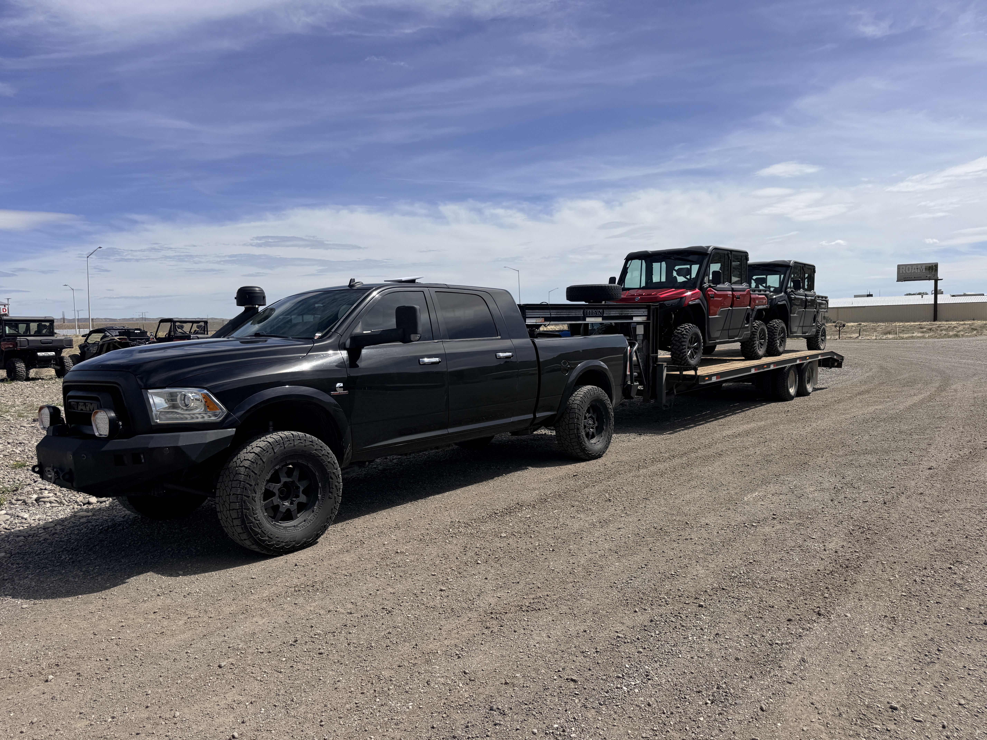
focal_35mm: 24
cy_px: 370
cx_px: 494
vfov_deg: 56.8
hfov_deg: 71.6
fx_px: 684
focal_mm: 6.76
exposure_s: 1/10309
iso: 80
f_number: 1.78
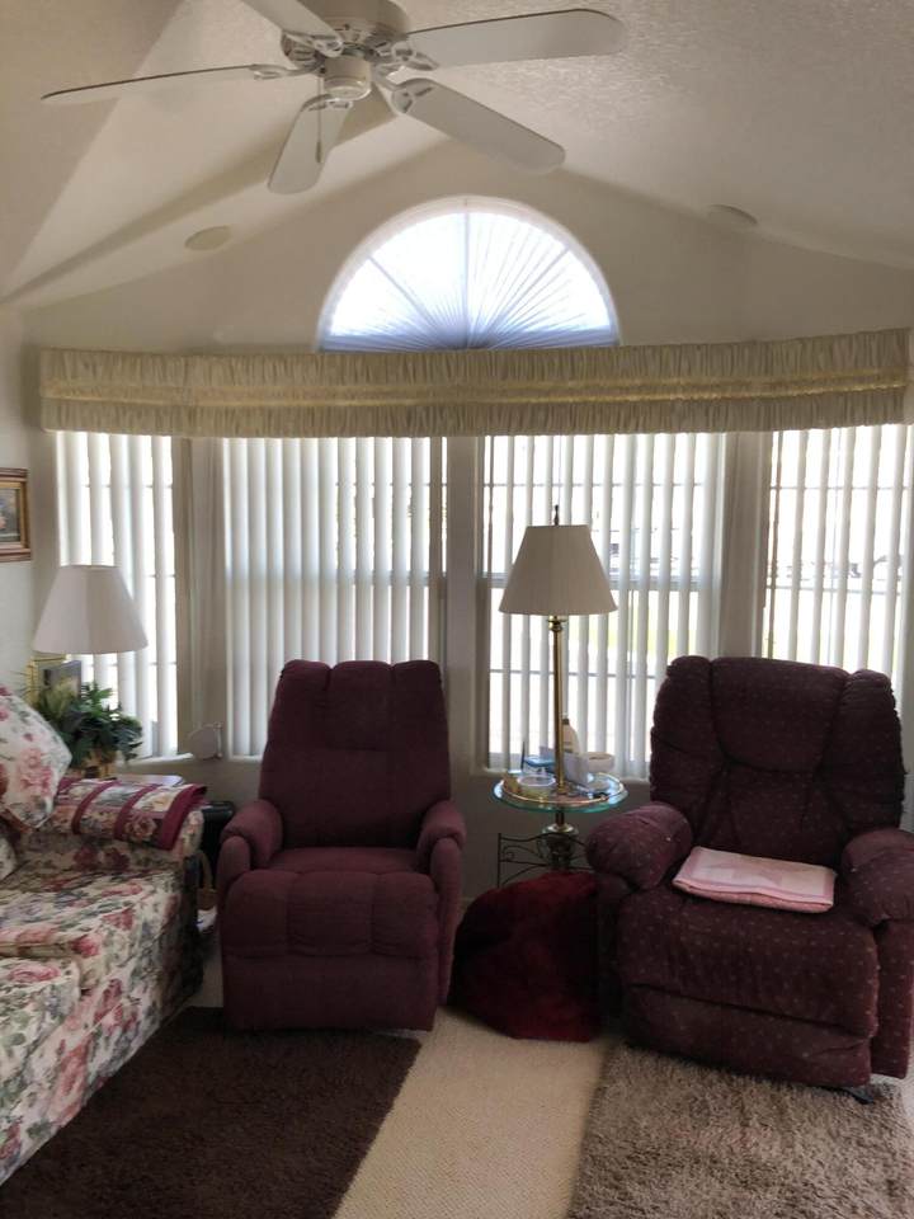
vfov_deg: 63.4
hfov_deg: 49.7
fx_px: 986
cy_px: 610
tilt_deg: -6.3
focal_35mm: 28
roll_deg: +1.3
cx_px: 457
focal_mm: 4
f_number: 1.8
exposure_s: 1/120
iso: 32
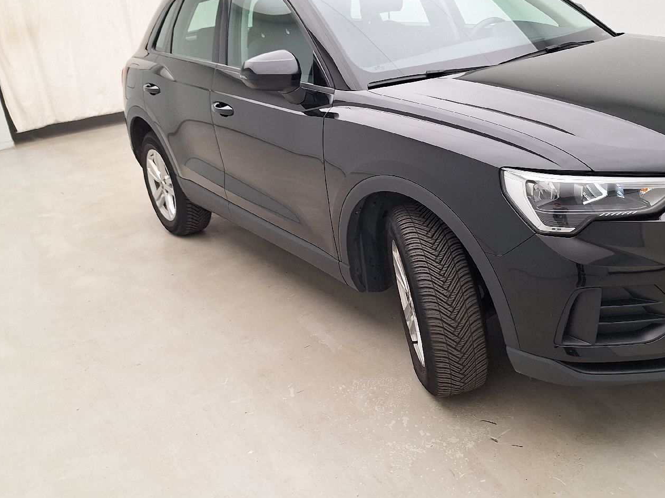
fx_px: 672
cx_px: 401
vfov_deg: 40.6
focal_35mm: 35
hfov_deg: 52.3
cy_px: 213
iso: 64
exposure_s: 1/100
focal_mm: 5.54
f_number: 1.8
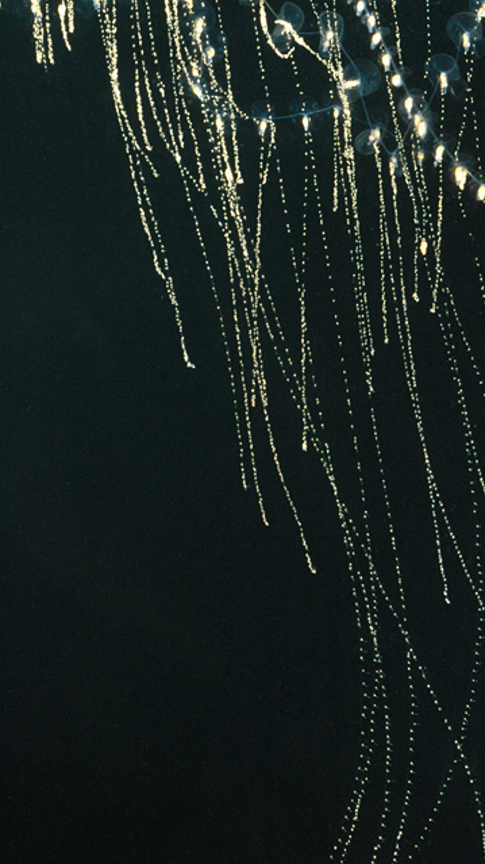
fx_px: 2792
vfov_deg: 17.6
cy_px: 458
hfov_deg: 9.9
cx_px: 269
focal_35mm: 122
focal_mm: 8.8
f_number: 16
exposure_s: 1/8.8
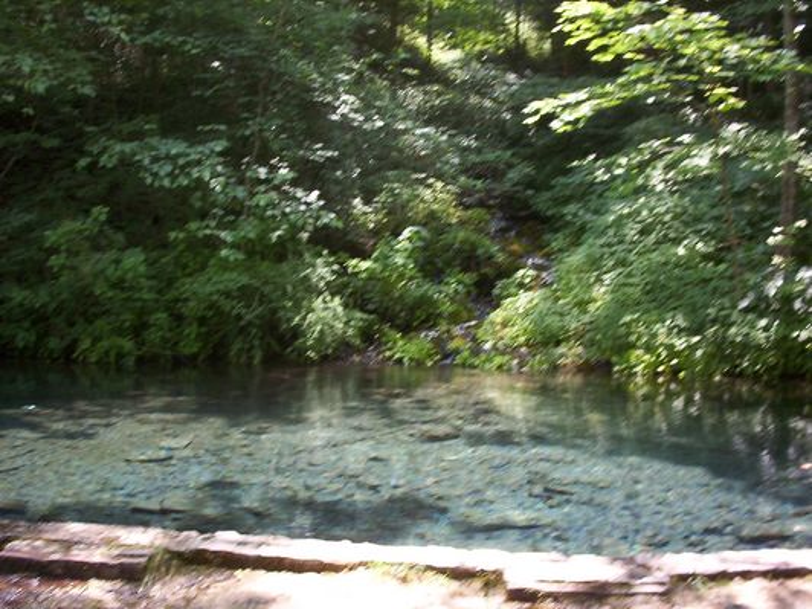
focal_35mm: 39
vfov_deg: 36.8
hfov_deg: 47.9
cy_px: 304
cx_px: 406
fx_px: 915
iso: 100
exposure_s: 1/54.8
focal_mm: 6
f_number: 4.5
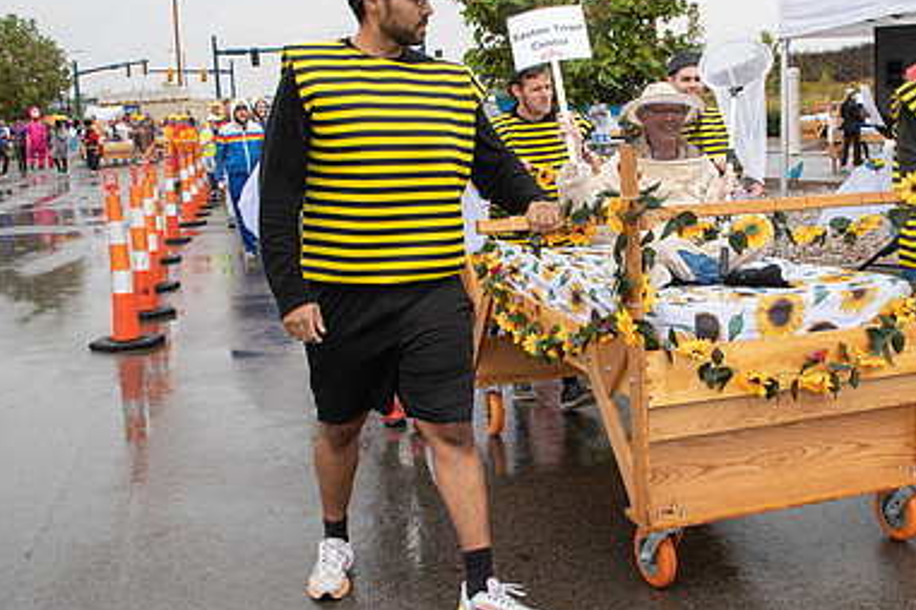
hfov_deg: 43.1
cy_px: 279
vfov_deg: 29.9
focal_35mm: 45
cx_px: 593
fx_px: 1145
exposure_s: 1/200
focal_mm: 24
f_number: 7.1
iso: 400
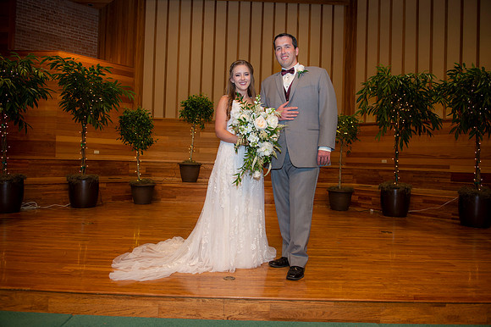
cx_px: 246
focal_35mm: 26
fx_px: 354
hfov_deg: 69.4
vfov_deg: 49.5
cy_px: 164
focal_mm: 26
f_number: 3.5
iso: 800
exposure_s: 1/160
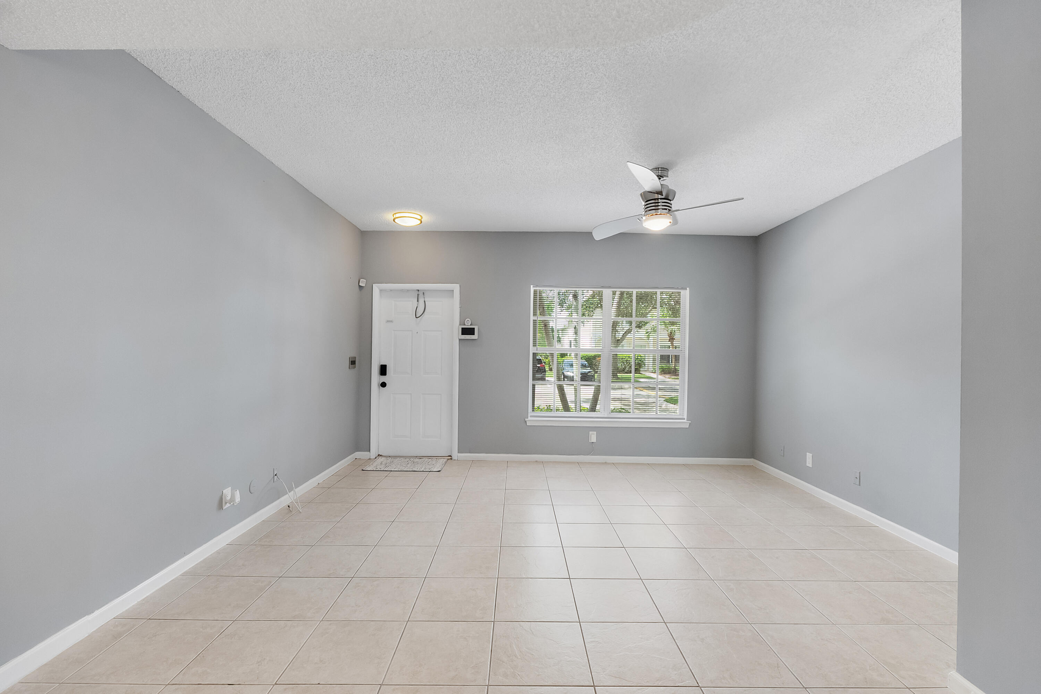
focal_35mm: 15
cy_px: 347
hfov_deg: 100.4
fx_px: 434
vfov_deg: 77.3
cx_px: 520
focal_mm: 10
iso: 500
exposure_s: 1/30
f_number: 8
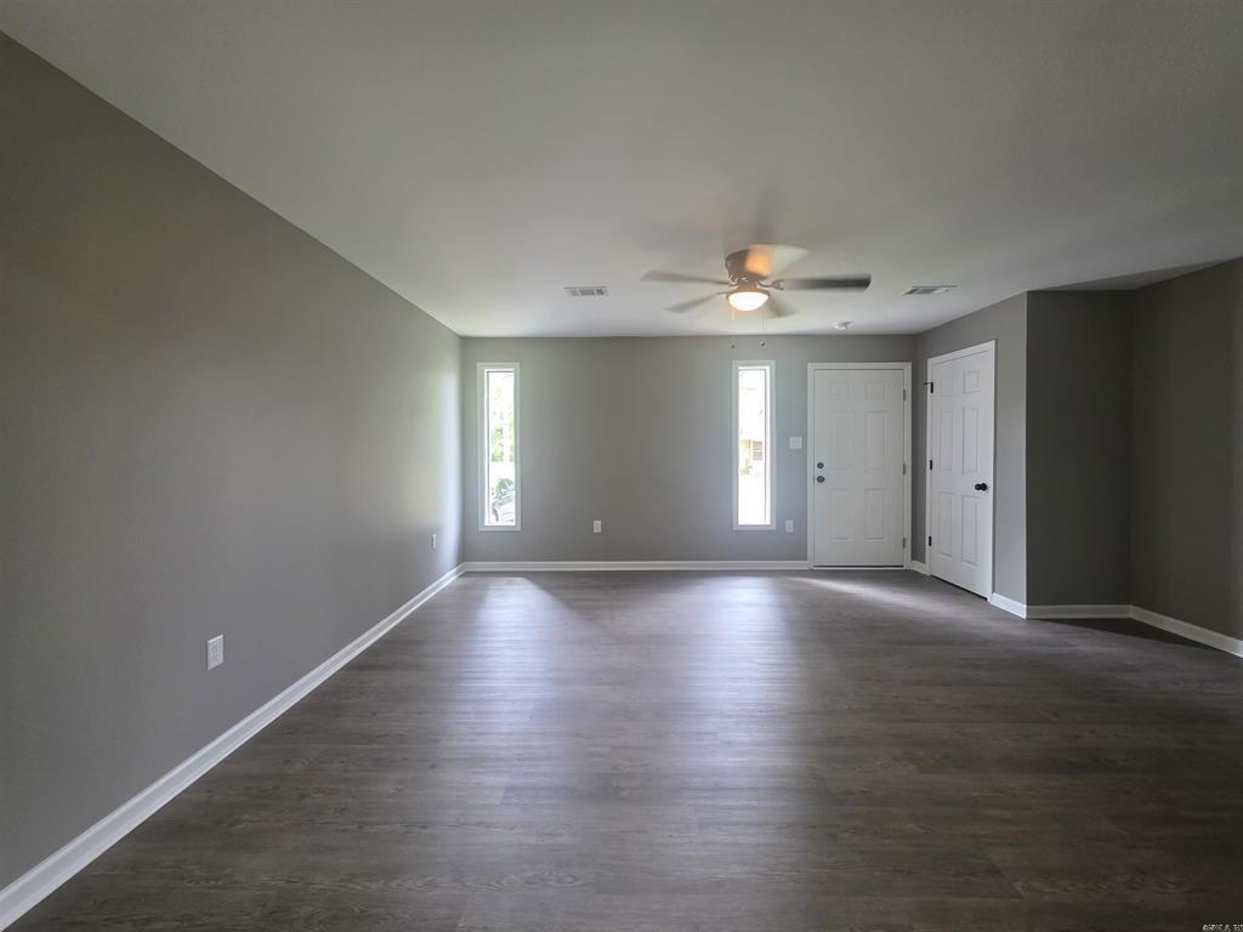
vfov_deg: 89.9
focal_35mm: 13
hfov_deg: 106.2
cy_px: 466
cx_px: 622
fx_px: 467
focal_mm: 2.2
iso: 200
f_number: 1.9
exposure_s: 1/60
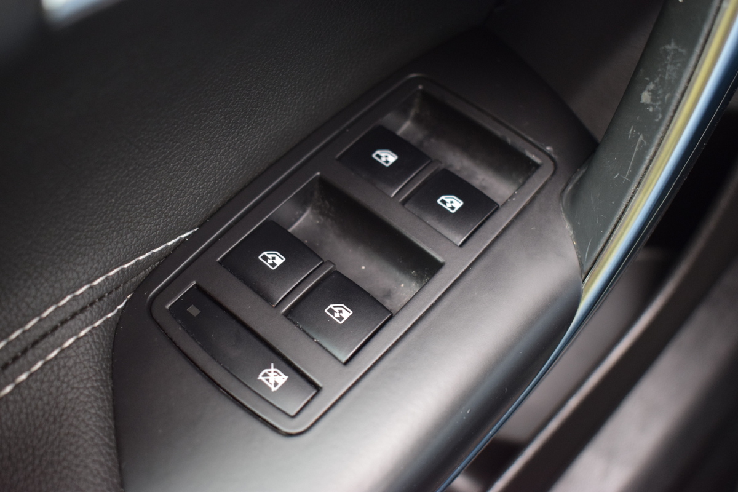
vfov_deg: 31.9
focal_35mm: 42
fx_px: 861
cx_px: 369
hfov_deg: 46.4
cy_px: 246
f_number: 4.2
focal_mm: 28
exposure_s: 1/60
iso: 1400
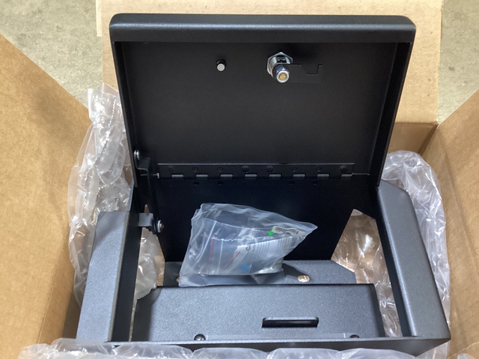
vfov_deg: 45.4
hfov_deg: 58.4
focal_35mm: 31
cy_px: 180
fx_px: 429
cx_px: 240
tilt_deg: -57.8
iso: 320
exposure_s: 1/25
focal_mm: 3.3
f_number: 2.4
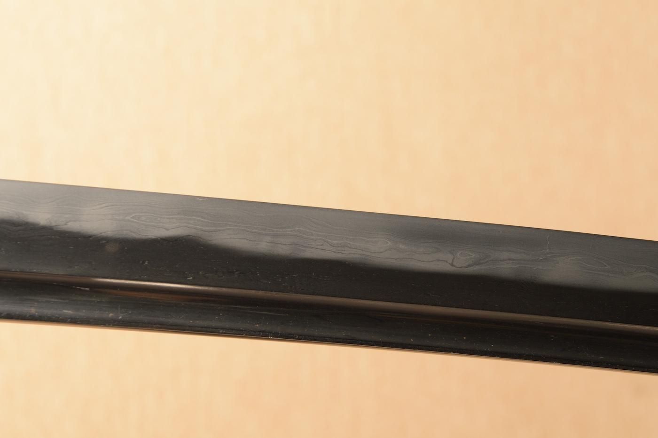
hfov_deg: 17.1
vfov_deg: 11.4
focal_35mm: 120
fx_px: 2191
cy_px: 219
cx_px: 329
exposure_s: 1/2
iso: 400
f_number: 11
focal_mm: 80
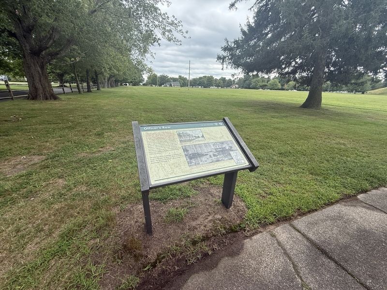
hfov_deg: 102.1
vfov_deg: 85.7
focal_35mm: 14
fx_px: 157
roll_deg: -2.9
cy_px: 145
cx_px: 194
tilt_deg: -16.9
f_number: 2.2
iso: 50
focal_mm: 2.22
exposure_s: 1/455
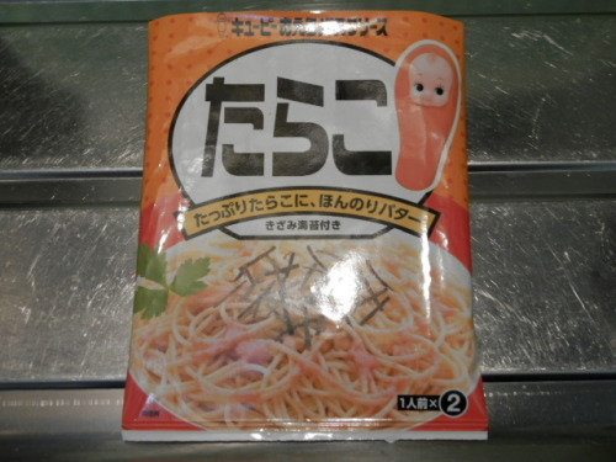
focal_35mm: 46
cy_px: 231
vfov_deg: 31.5
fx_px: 819
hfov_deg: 41.2
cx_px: 308
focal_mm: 8.2
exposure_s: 1/13
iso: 200
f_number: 3.6
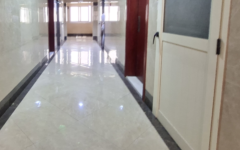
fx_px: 157
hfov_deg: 69.5
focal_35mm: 24
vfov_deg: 49.3
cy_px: 40
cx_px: 58
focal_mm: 1.74
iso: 400
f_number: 2.2
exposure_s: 1/20
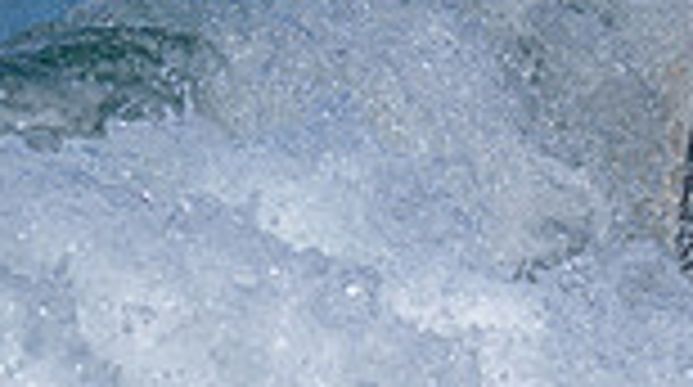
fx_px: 79319
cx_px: 1386
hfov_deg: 0.5
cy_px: 362
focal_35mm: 4324
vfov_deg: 0.3
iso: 220
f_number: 6.3
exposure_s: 1/2000
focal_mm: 800
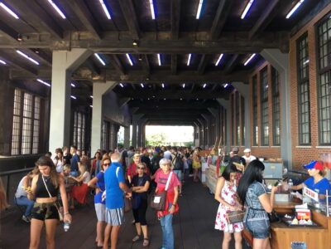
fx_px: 277
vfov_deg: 48.2
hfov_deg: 61.7
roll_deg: -1.2
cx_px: 166
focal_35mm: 29
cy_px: 124
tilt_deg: +5.0
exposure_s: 1/40
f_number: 2.2
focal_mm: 4.15
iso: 25
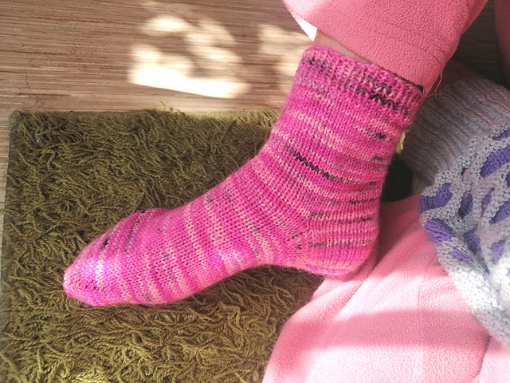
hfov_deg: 65.3
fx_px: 398
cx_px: 255
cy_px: 192
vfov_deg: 51.4
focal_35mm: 27
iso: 50
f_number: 1.8
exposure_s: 1/404
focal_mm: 3.95
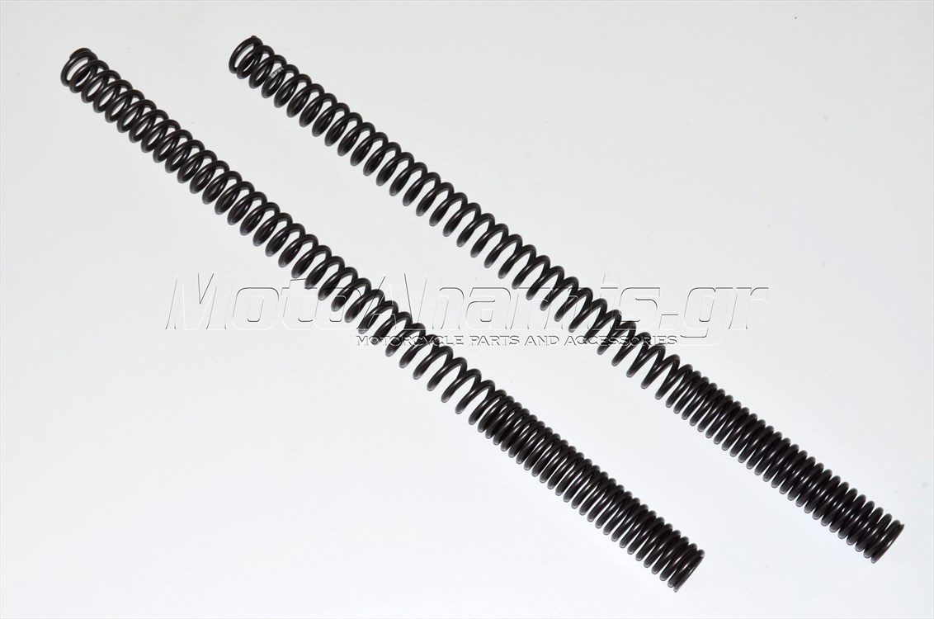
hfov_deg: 33.5
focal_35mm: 60
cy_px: 310
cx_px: 467
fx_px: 1554
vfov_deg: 22.5
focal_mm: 40
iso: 160
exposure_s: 1/100
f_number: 16
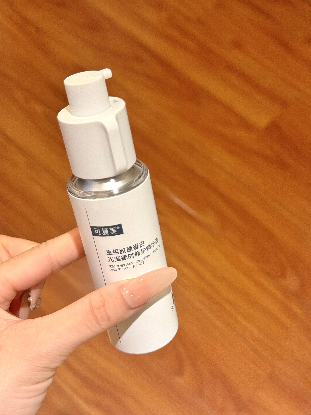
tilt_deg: -57.4
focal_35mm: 48
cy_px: 208
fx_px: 575
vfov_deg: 39.7
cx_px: 156
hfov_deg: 30.3
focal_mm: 6.86
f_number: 1.78
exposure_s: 1/50
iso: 250
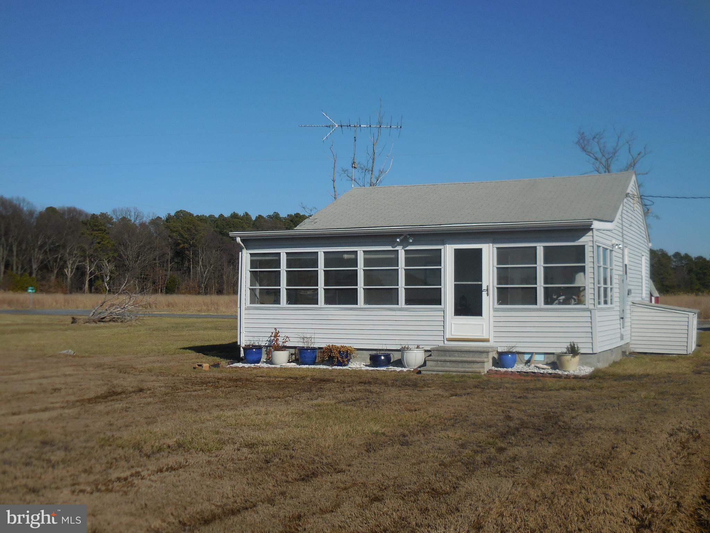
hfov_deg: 42.1
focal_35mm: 45
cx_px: 355
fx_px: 923
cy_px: 266
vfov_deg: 32.2
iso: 125
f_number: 8.4
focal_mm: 8.1
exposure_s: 1/640
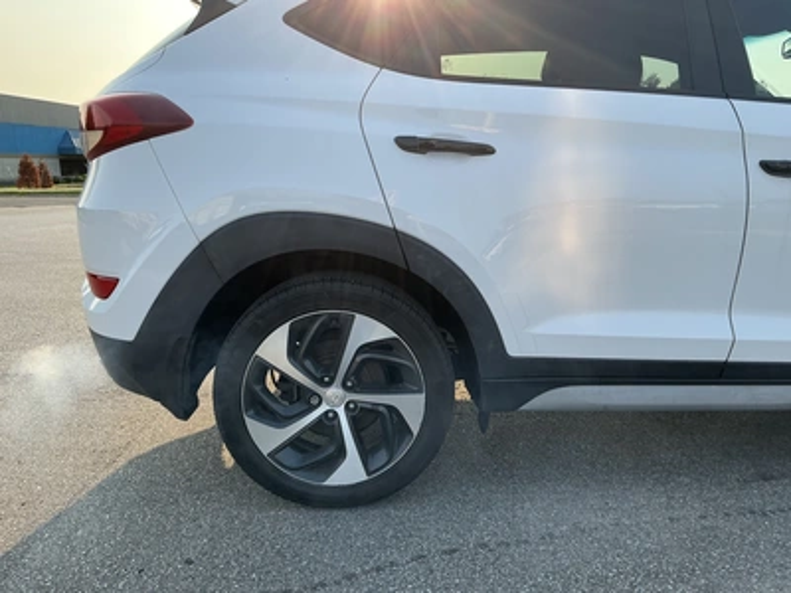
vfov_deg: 49.7
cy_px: 296
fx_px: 640
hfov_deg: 63.4
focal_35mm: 28
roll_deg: +1.9
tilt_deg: -10.9
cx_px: 396
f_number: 1.8
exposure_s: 1/540
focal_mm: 3
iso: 25
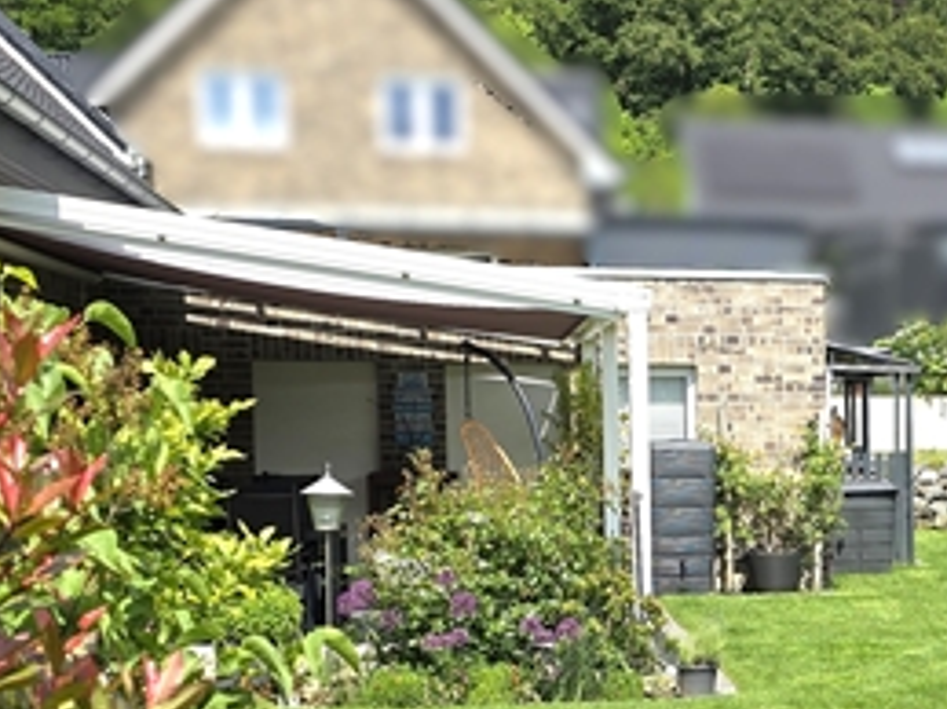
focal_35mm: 71
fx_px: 1941
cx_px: 892
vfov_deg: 20.4
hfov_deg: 26.3
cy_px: 596
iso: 12
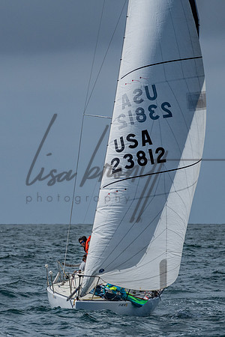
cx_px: 56
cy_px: 216
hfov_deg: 3.6
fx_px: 3598
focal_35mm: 384
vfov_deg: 5.4
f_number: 6.3
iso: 200
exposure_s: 1/4000
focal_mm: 190
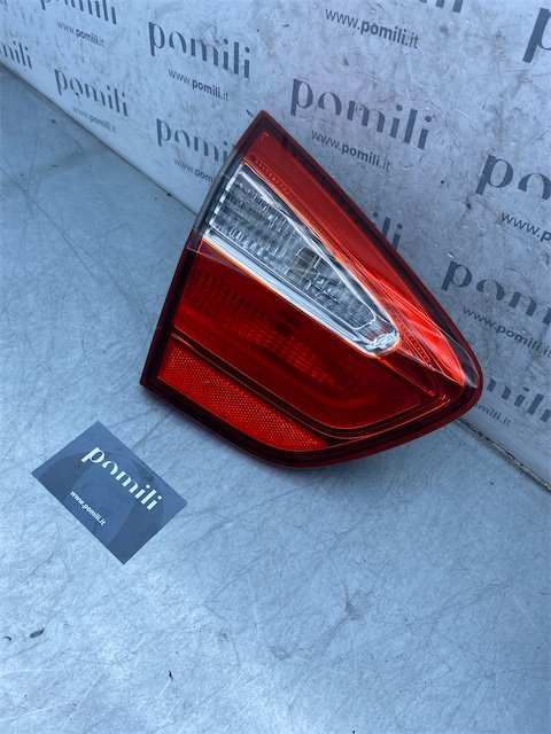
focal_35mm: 26
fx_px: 552
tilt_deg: -52.8
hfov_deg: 53.1
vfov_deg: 67.3
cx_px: 276
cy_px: 367
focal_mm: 4.25
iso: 32
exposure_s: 1/877
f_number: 1.8
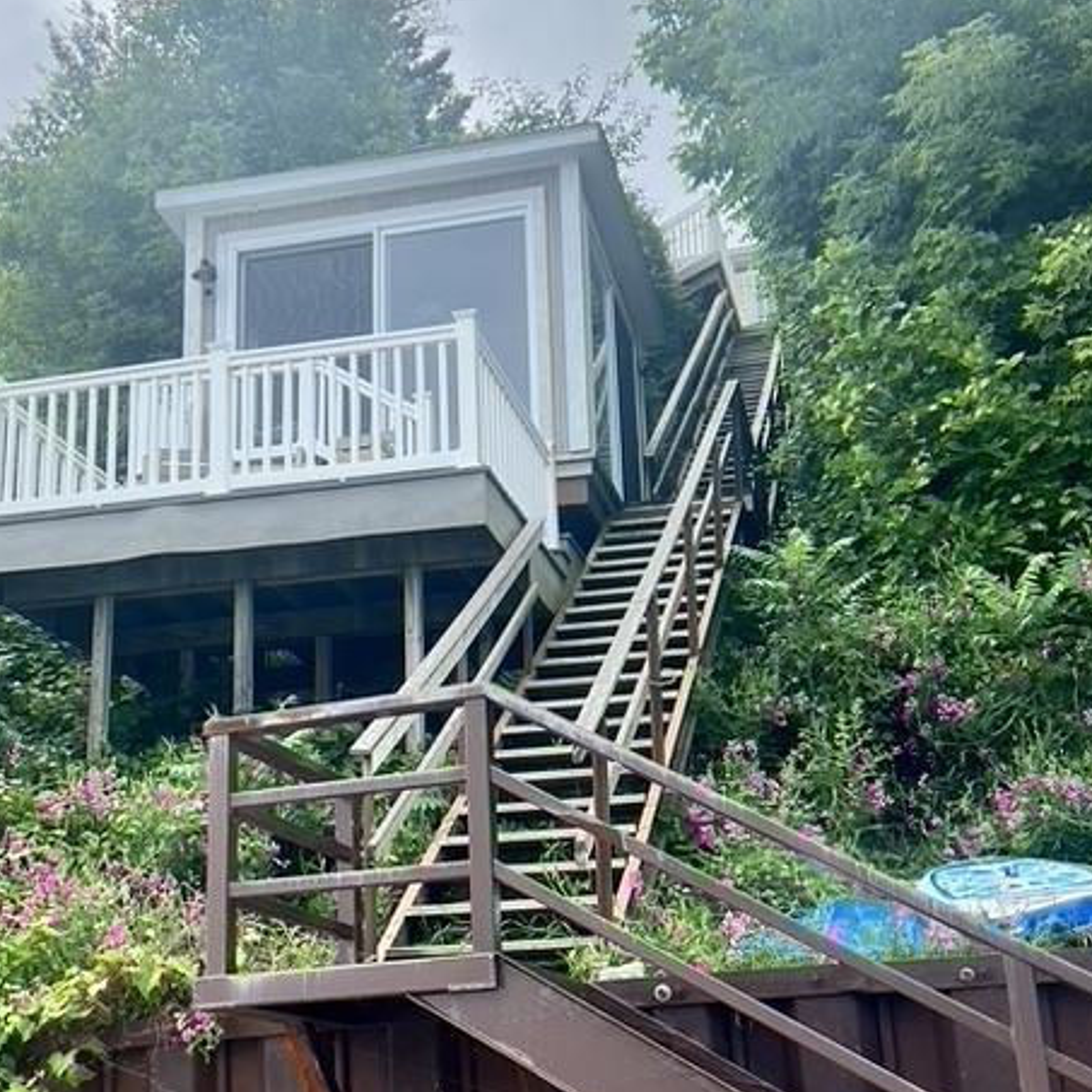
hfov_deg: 32.7
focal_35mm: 52
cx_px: 451
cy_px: 617
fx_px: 1856
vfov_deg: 32.7
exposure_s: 1/1869
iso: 50
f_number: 1.5
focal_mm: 5.7
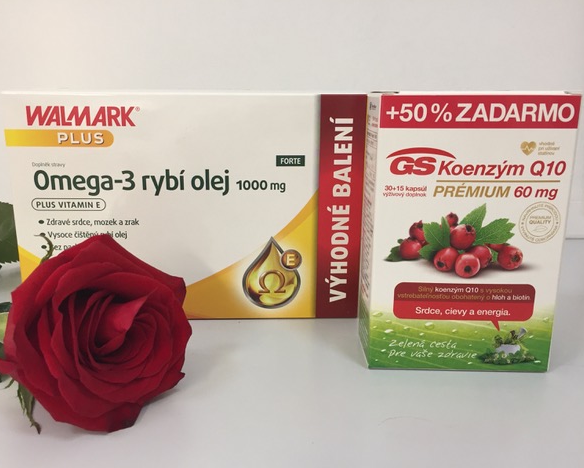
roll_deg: -1.3
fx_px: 536
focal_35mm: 31
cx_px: 274
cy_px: 236
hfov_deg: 57.1
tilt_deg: -16.1
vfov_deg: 47.2
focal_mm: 4.15
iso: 50
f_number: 2.2
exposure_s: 1/33
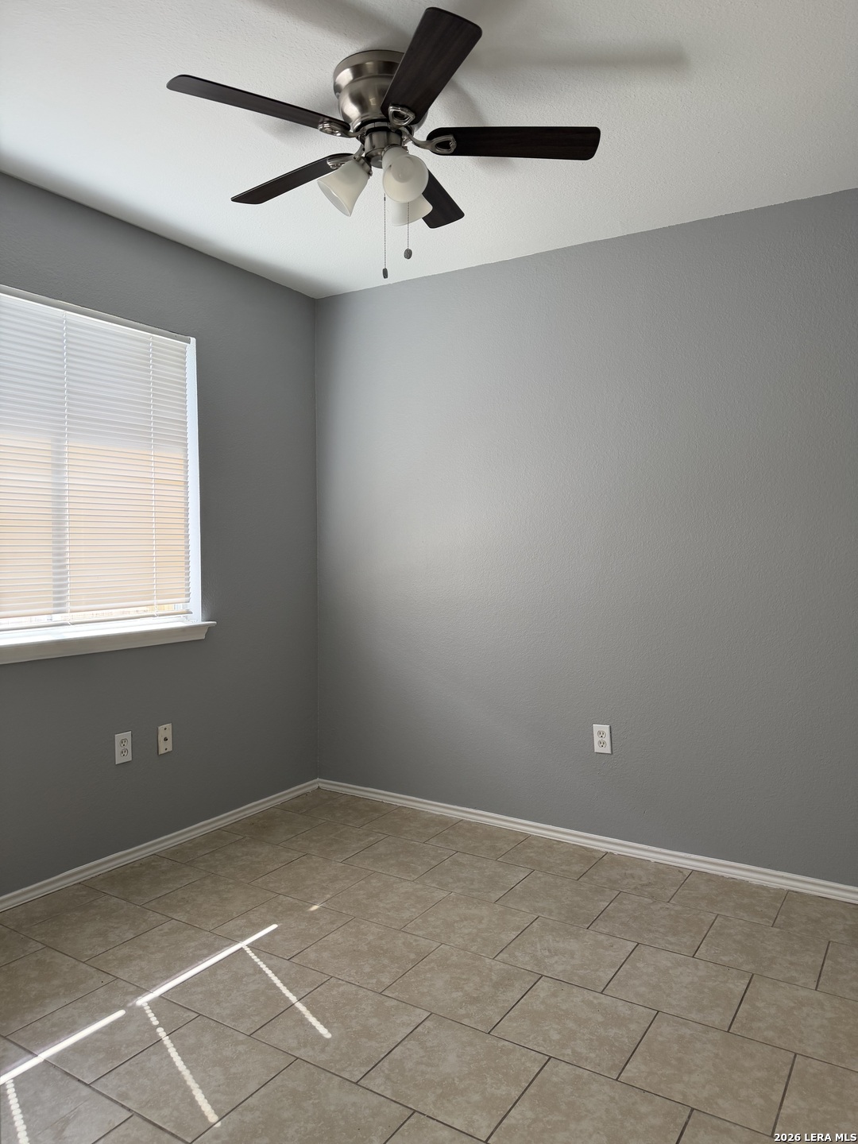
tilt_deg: -2.5
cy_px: 572
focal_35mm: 24
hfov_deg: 56.8
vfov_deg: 71.6
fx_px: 793
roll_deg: -0.4
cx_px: 429
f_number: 1.78
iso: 125
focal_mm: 6.76
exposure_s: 1/207
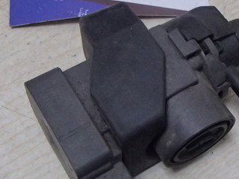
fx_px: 517
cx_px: 157
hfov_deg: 25.9
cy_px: 83
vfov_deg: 19.6
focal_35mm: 75
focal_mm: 6.64
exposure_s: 1/60
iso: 800
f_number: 4.7
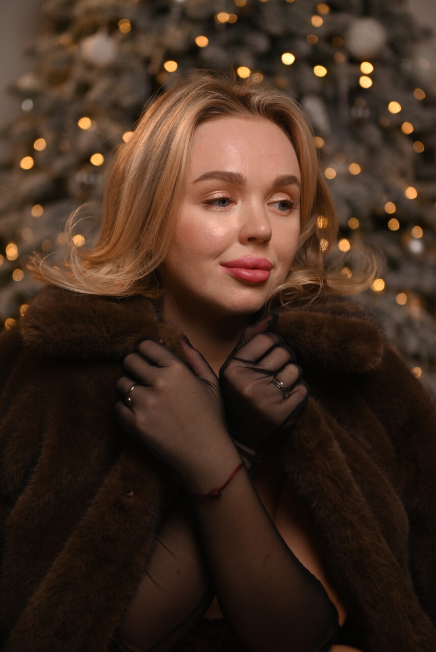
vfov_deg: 28.8
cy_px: 326
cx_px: 218
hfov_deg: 19.5
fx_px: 1270
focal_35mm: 70
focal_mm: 70
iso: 640
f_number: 4
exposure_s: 1/200
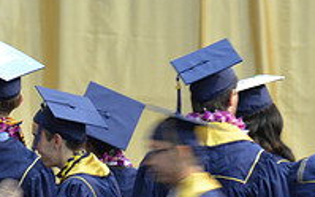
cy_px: 105
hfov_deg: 2.1
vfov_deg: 1.3
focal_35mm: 1022
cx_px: 78
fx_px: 8766
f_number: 5.6
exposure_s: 1/15
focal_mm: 230
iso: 1600
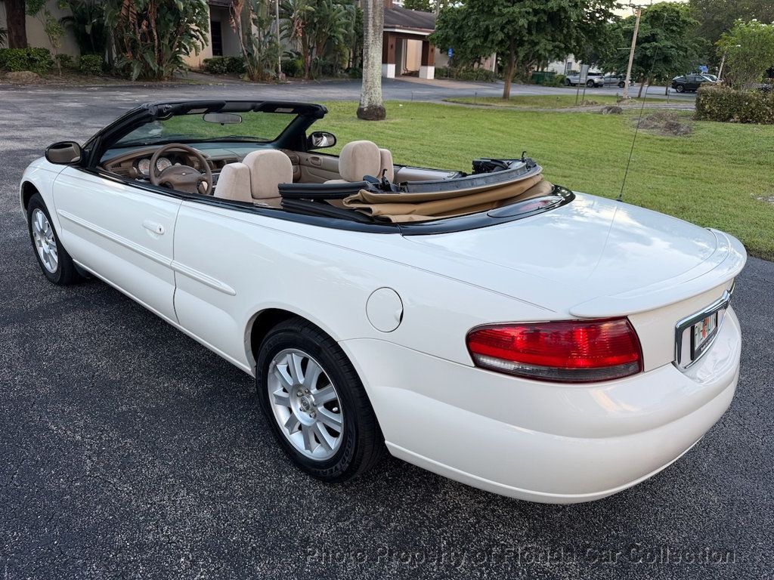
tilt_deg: -19.9
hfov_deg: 71.6
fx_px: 537
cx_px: 387
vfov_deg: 56.8
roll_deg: -1.0
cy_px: 290
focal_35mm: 24
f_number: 1.78
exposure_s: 1/216
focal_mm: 6.76
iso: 64
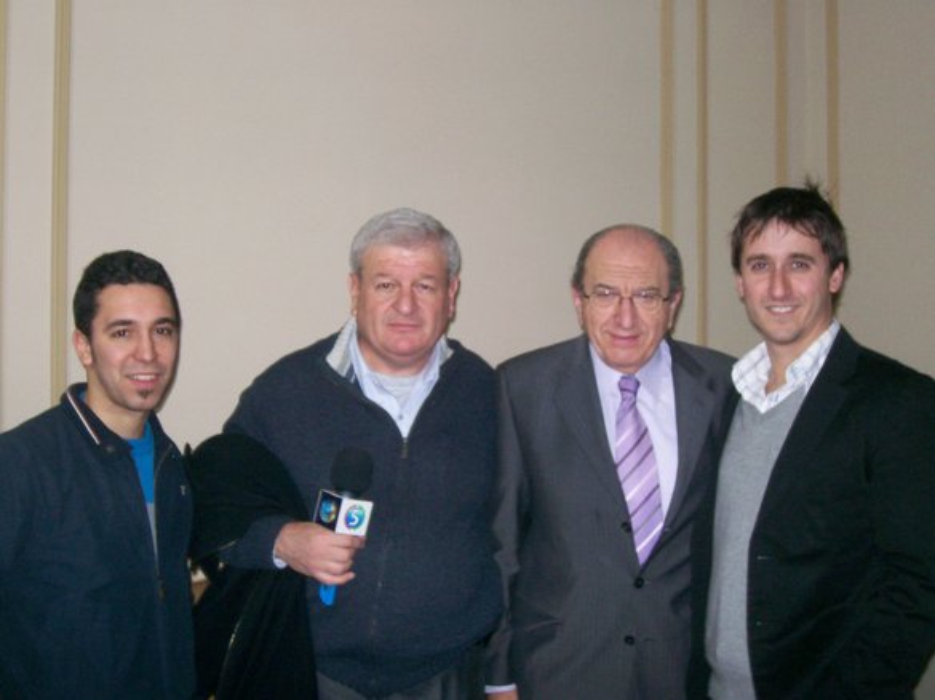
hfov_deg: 42.1
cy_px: 350
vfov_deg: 32.1
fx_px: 1215
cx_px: 468
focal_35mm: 45
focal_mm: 7.46
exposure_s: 1/70.4
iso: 200
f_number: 3.1
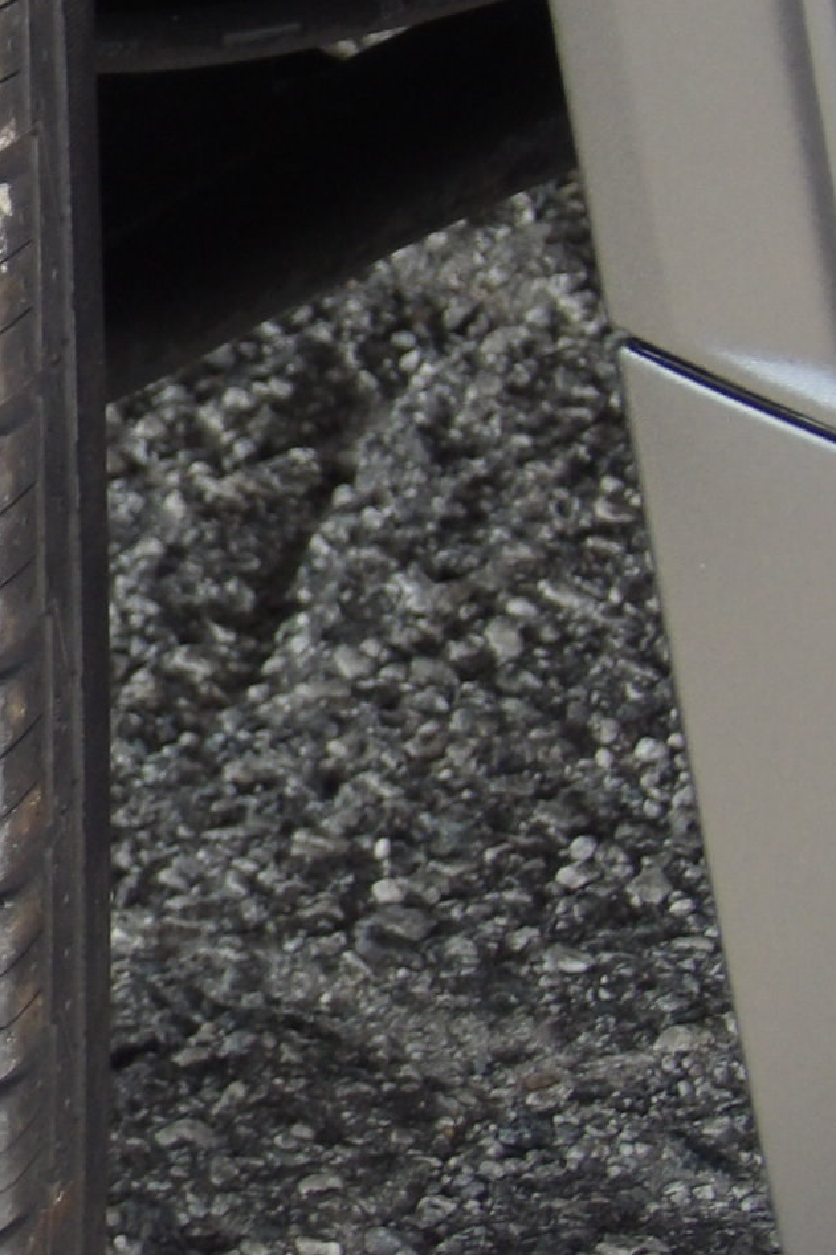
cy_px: 486
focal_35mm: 407
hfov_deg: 3.4
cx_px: -629
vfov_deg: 5.1
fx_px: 14181
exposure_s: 1/77
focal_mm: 25.6
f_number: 4.3
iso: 200
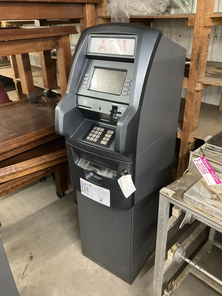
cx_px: 111
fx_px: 248
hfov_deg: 48.3
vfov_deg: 61.6
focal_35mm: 29
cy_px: 148
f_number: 1.8
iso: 320
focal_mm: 3
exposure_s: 1/30
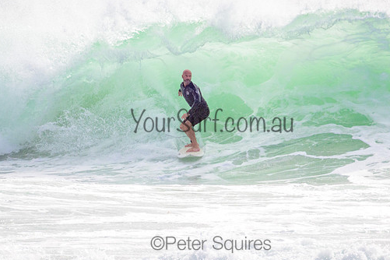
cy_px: 84
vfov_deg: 1.1
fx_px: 12956
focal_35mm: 1196
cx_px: 197
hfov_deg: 1.7
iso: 640
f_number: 11
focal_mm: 800
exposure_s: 1/2000
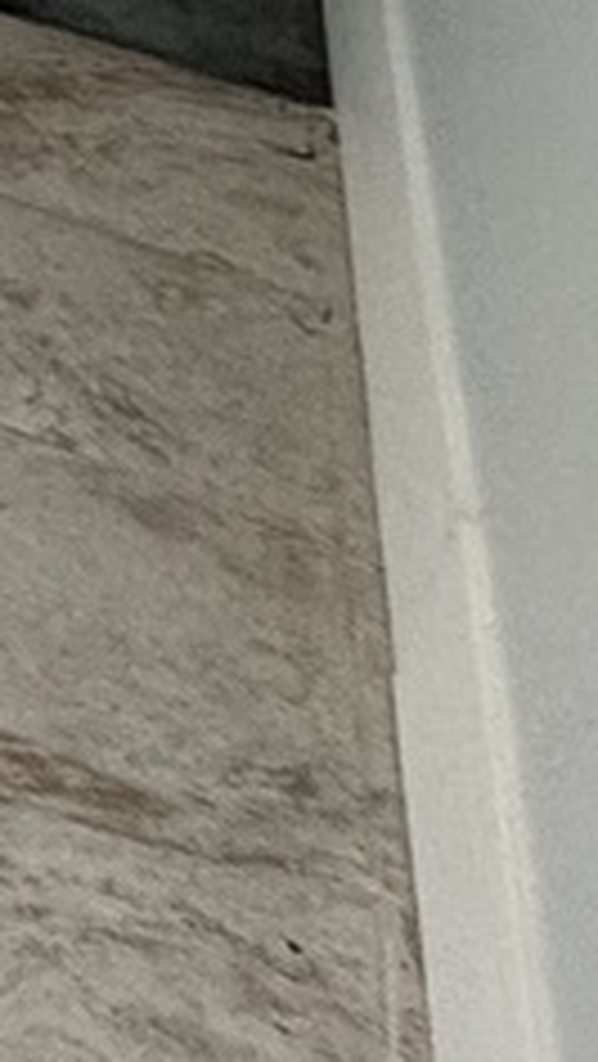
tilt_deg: -17.5
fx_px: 2618
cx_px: -1951
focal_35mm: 93
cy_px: -774
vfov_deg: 18.6
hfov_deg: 7.5
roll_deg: -0.7
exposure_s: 1/60
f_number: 2.2
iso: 160
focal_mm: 2.22
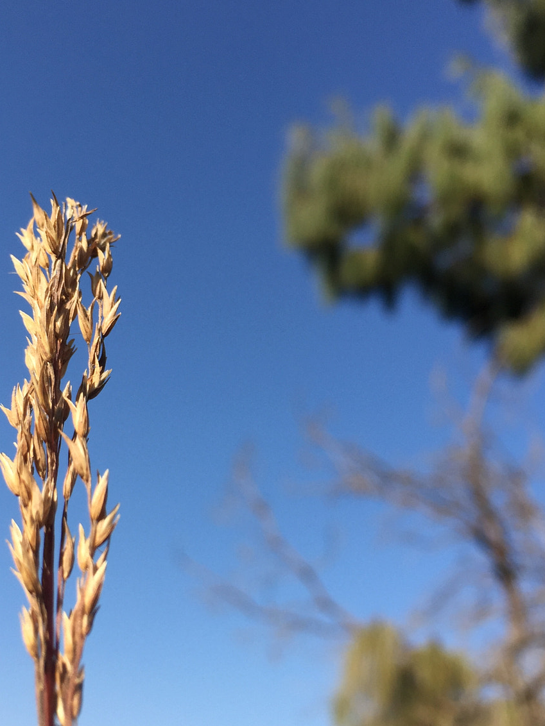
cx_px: 207
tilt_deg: +27.6
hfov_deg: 35.0
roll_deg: -7.7
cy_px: 436
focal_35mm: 41
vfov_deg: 45.5
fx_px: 861
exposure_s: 1/1582
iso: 32
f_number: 2.2
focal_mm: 4.15
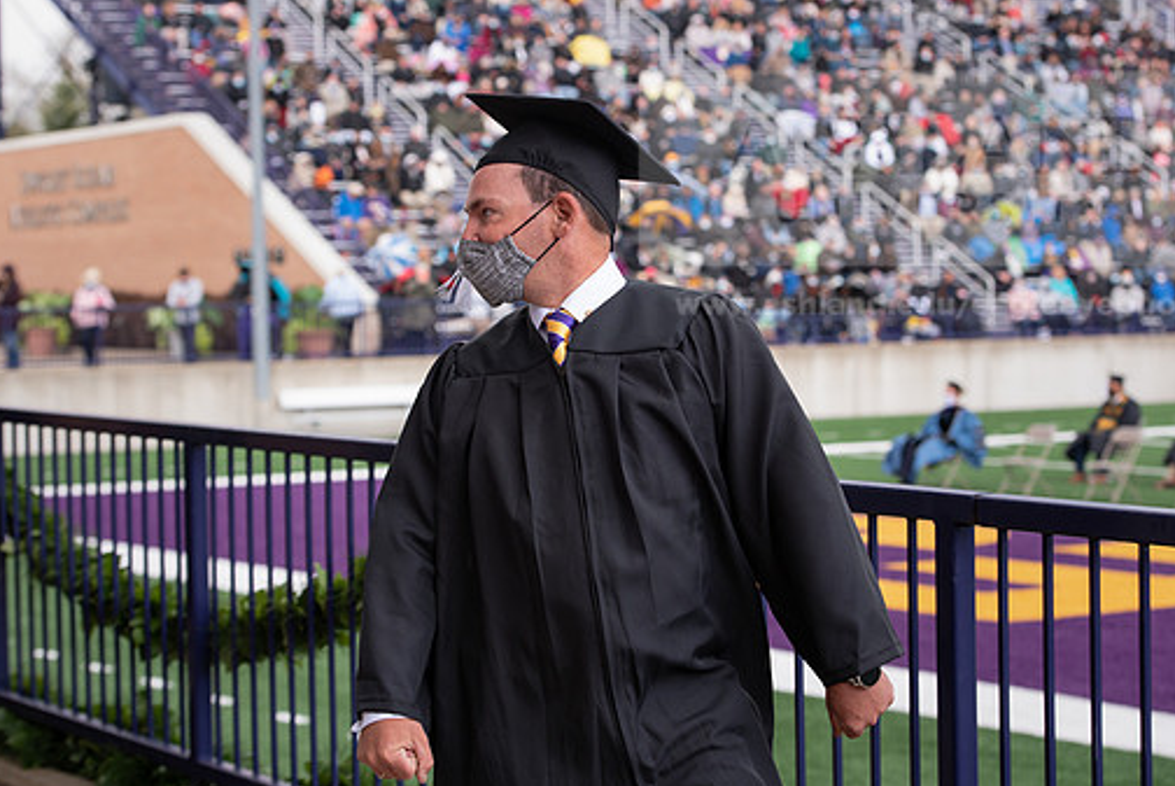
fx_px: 3005
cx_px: 569
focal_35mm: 92
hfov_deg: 22.1
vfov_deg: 14.9
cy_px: 353
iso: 200
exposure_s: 1/200
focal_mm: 80
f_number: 5
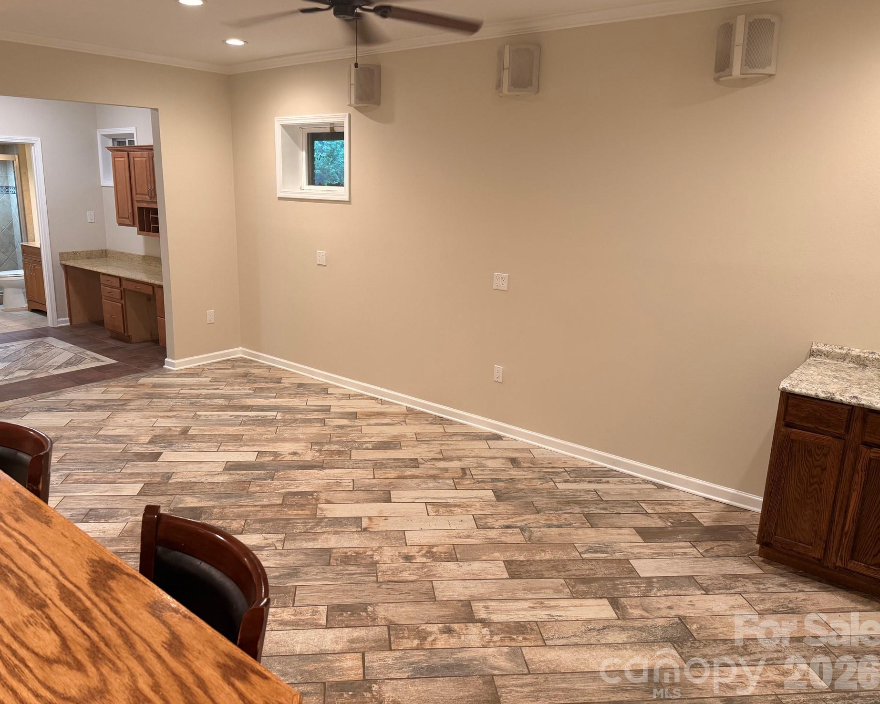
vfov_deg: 54.9
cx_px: 398
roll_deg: -0.9
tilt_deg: -12.5
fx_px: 677
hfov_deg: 65.9
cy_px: 340
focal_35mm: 26
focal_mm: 6.76
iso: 160
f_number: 1.78
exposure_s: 1/60
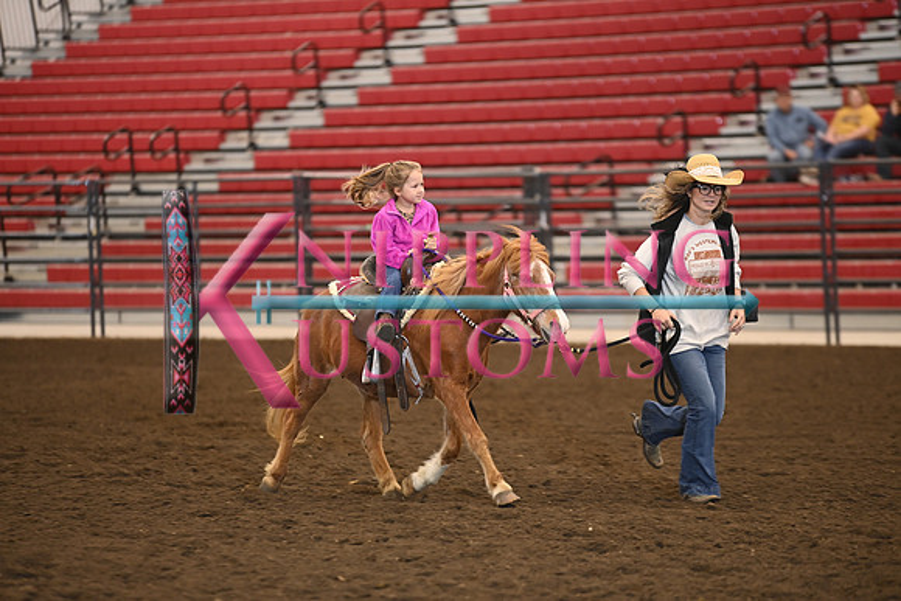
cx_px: 450
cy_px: 300
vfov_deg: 6.9
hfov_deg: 10.3
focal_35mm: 200
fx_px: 5006
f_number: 3.2
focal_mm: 200
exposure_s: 1/250
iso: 1600
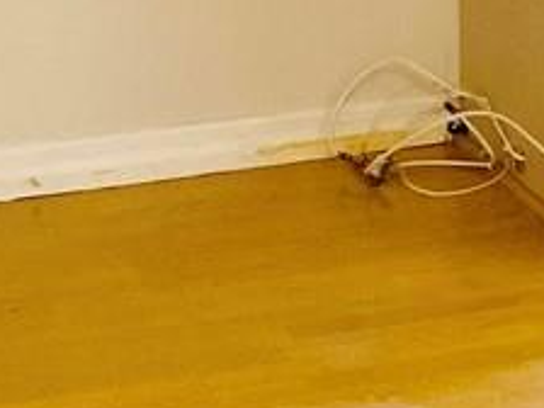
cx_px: 646
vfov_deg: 7.3
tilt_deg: -0.9
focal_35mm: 186
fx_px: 2923
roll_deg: -0.3
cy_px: -704
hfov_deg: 10.5
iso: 80
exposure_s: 1/120
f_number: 1.8
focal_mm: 4.25
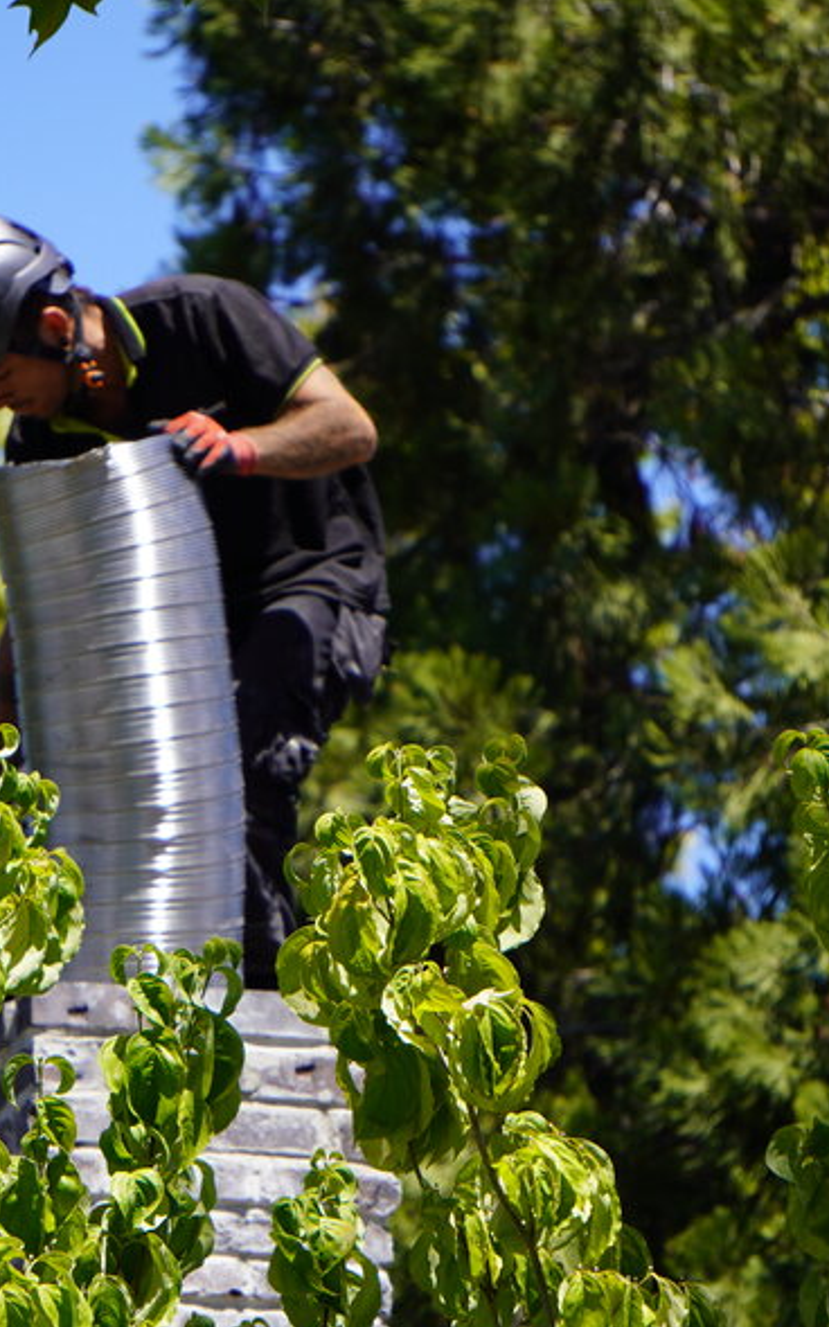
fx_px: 14825
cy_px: 636
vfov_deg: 5.1
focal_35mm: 410
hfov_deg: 3.2
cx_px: 250
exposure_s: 1/320
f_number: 6.3
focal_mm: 158
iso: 100
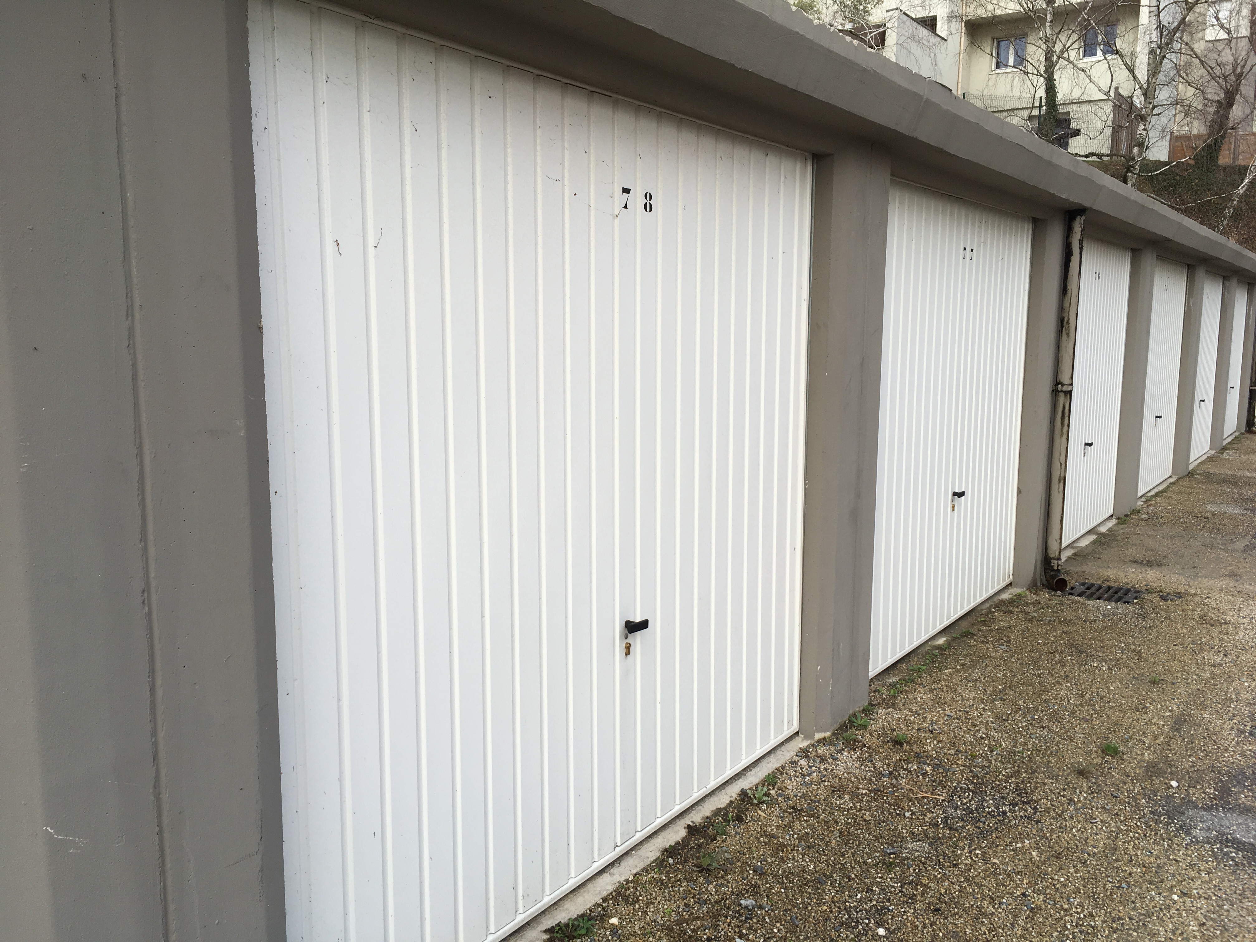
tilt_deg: -8.2
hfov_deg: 61.7
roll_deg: +0.2
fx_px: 1052
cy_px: 471
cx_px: 628
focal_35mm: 29
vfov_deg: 48.2
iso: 25
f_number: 2.2
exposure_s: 1/331
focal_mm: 4.15
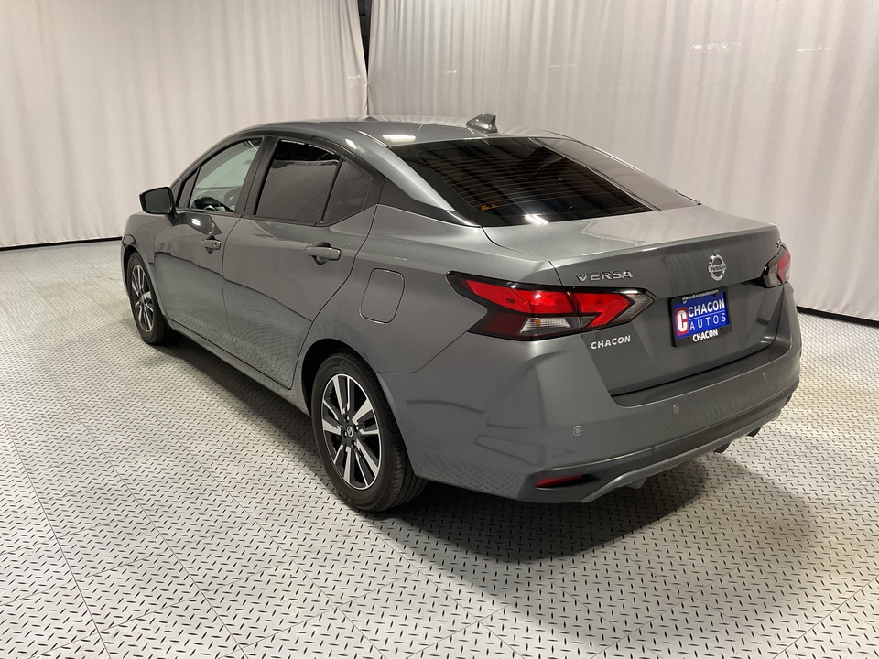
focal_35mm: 29
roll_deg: -1.1
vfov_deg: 48.2
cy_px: 330
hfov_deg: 61.7
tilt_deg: -14.0
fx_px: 736
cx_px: 440
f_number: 1.8
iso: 80
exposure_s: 1/60
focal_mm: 3
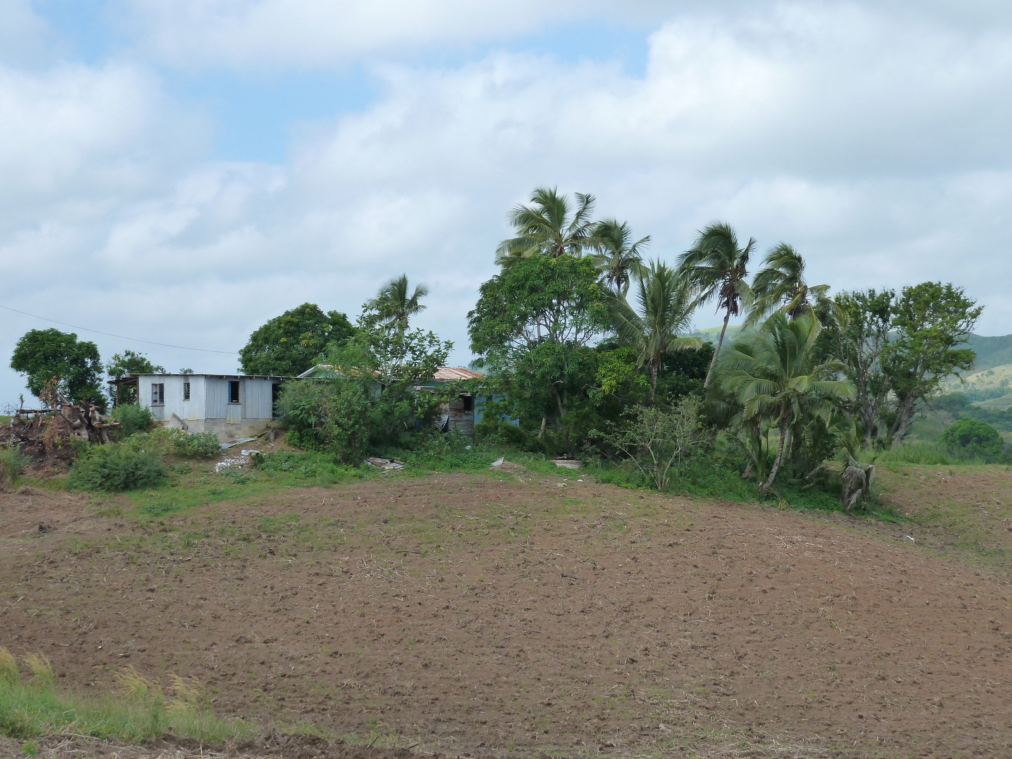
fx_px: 1959
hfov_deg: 29.0
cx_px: 506
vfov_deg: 21.9
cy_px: 380
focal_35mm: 67
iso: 125
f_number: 4.5
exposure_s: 1/400
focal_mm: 11
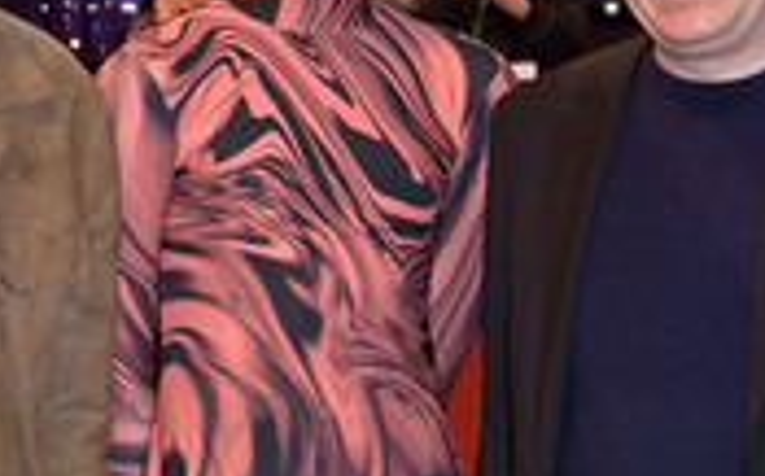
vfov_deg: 11.1
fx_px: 2458
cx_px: 42
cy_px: 310
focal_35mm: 118
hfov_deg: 17.4
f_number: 5.6
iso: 1250
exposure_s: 1/250
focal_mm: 45
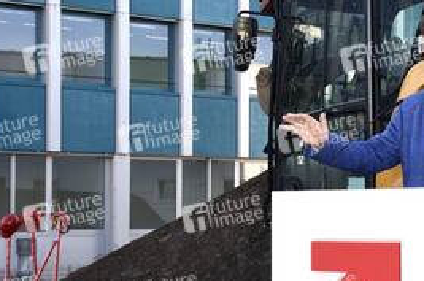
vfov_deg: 15.3
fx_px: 1045
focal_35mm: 89
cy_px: 175
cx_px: 339
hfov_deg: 22.6
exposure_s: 1/160
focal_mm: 35
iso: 400
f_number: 8
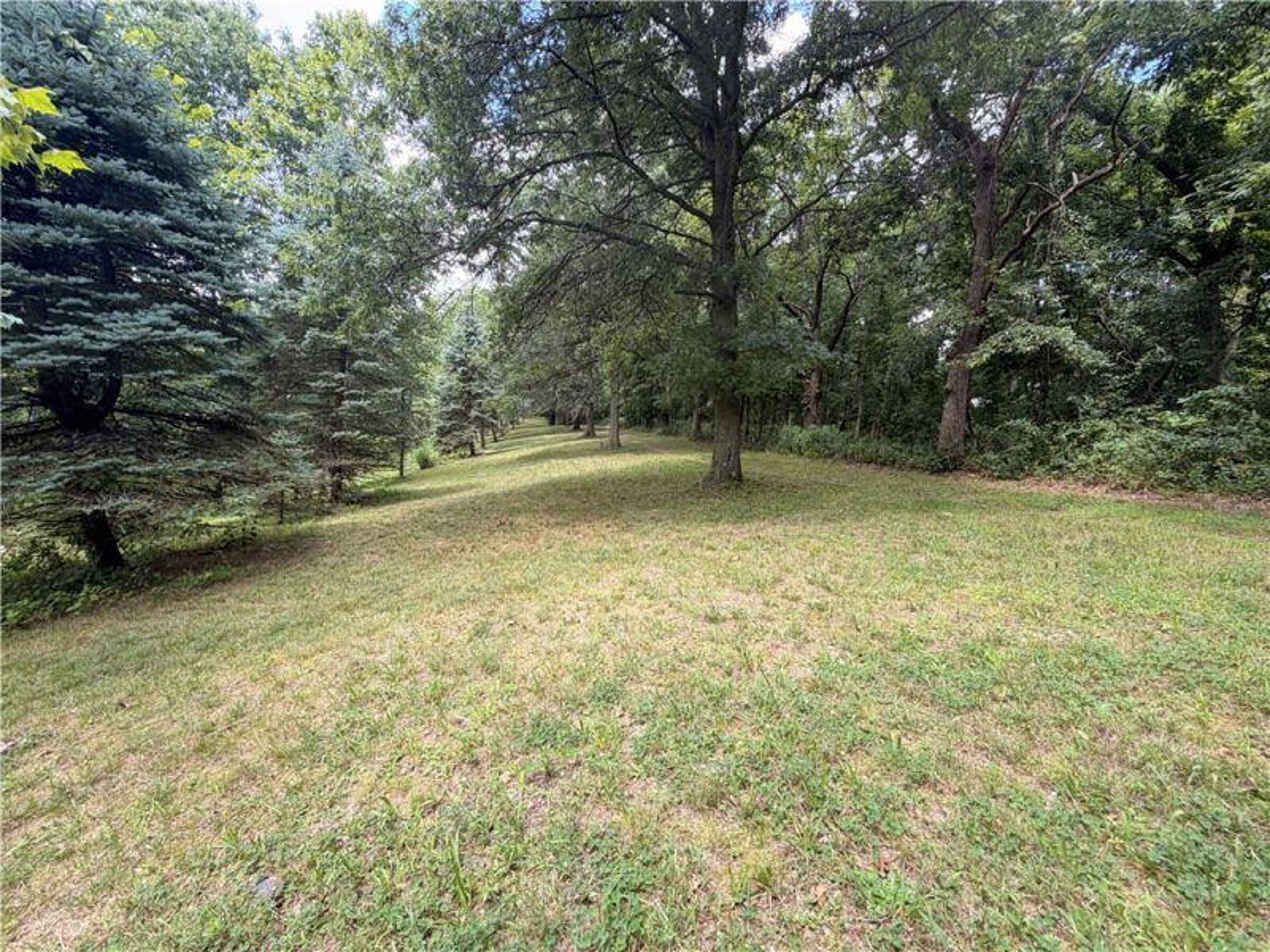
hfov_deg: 102.1
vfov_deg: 85.7
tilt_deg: -5.3
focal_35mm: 14
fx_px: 514
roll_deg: -2.2
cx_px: 635
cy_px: 476
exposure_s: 1/121
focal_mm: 2.22
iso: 64
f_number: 2.2
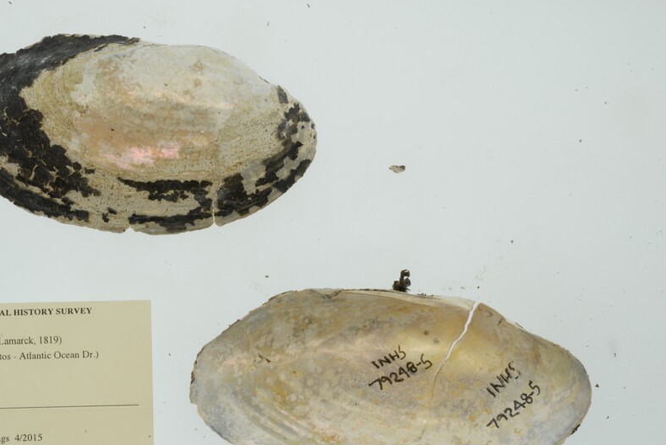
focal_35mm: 91
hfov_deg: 22.3
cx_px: 264
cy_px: 293
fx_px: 1684
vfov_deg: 15.0
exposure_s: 1/13
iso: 100
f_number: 32
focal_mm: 60
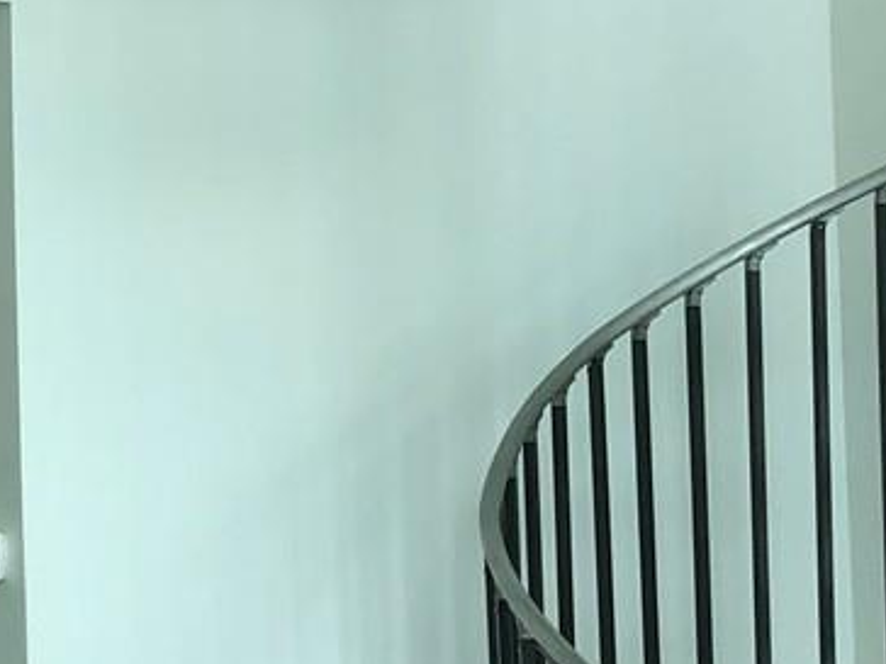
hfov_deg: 14.2
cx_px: -713
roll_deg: +1.7
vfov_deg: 12.0
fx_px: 3148
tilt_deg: +0.6
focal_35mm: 123
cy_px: 326
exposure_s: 1/120
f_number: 1.8
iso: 32
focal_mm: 4
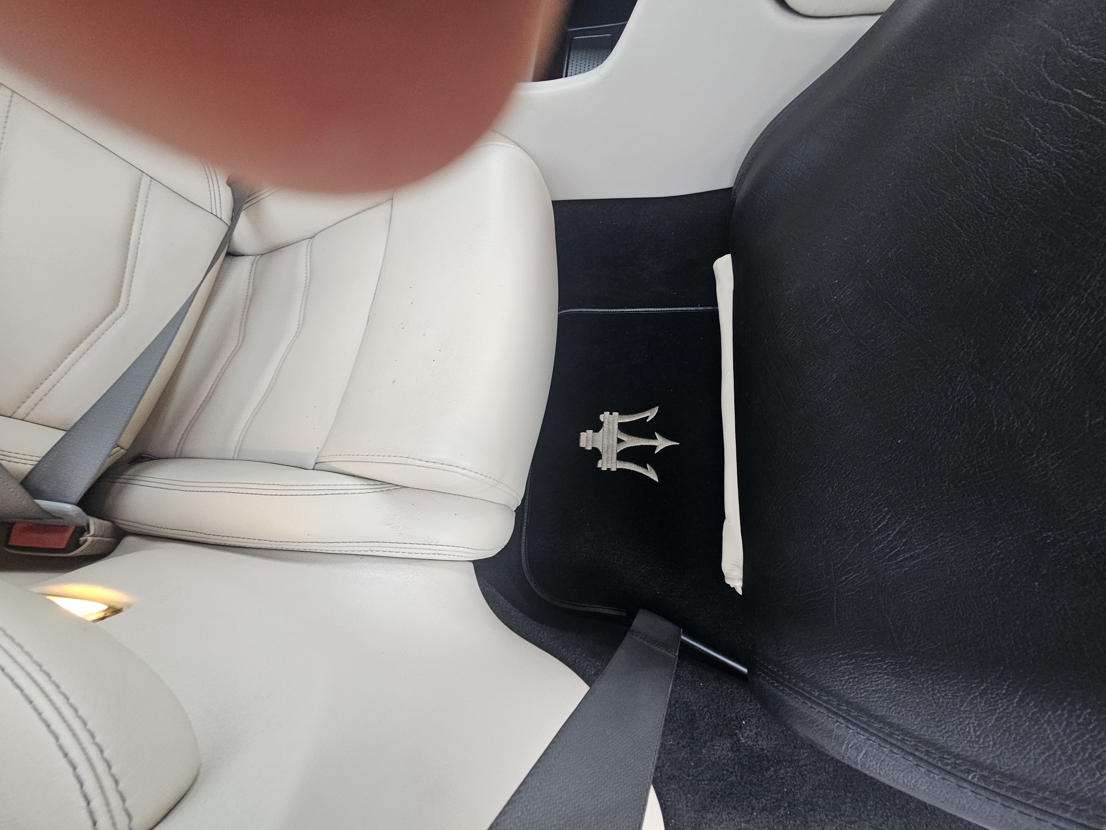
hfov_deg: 106.2
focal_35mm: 13
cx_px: 553
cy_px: 415
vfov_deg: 89.9
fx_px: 415
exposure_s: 1/40
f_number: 2.2
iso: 320
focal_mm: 2.2
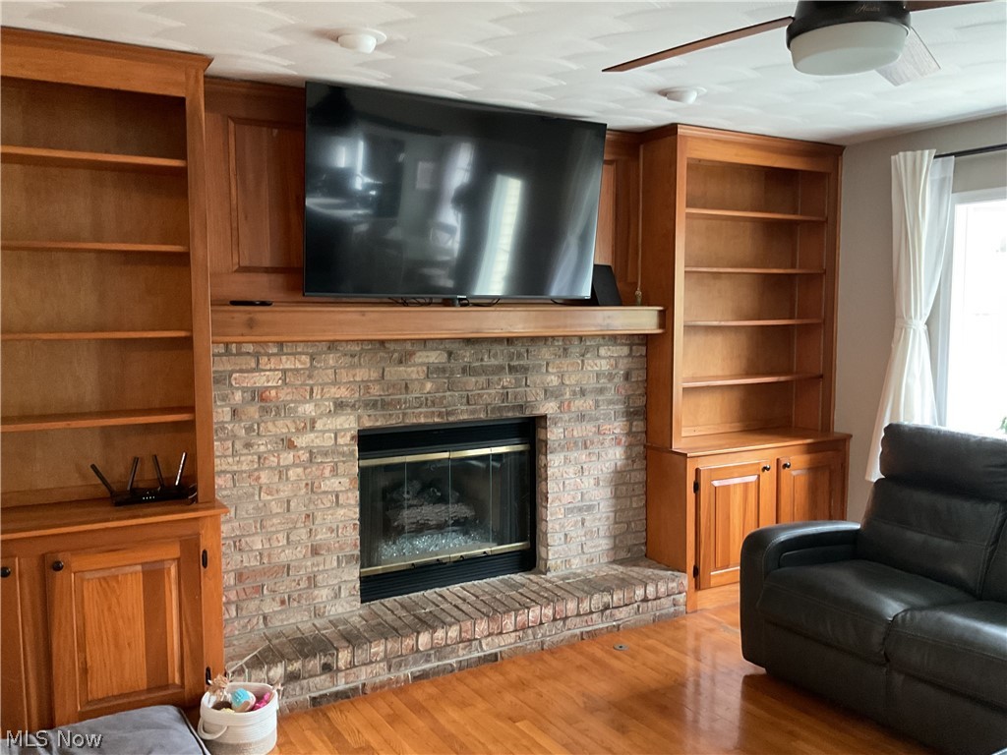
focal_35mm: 29
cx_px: 504
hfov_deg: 61.7
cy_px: 378
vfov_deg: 48.2
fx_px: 844
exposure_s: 1/30
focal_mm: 3
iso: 320
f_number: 1.8
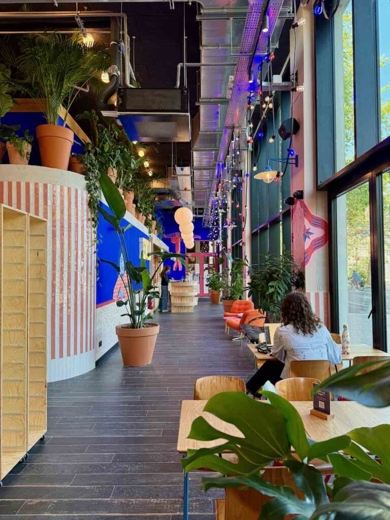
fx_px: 361
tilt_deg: +1.5
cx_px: 195
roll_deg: -0.1
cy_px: 260
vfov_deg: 71.6
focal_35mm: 24
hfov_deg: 56.8
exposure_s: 1/100
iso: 100
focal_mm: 6.76
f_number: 1.78
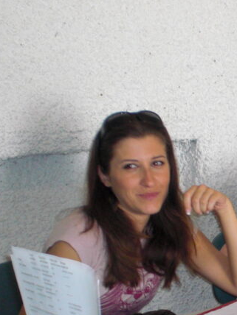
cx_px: 309
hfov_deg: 15.4
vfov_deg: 21.3
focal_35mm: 91
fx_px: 831
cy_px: 251
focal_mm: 6.3
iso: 200
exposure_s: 1/60
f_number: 3.1
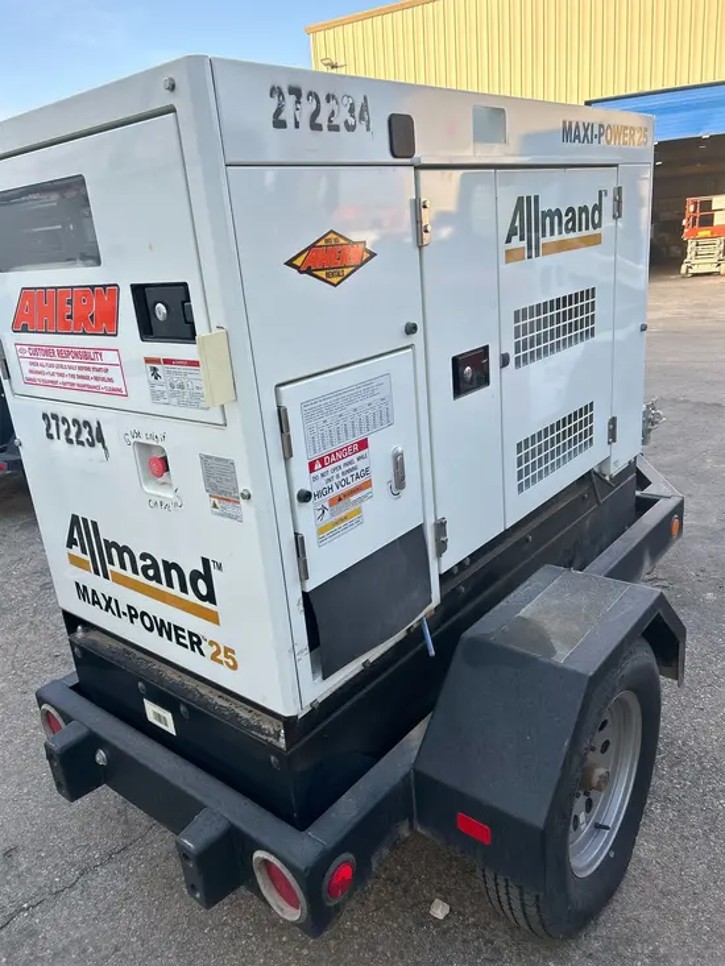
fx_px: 726
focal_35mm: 26
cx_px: 362
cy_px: 483
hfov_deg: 53.1
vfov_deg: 67.3
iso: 50
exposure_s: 1/452
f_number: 1.5
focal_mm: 5.7
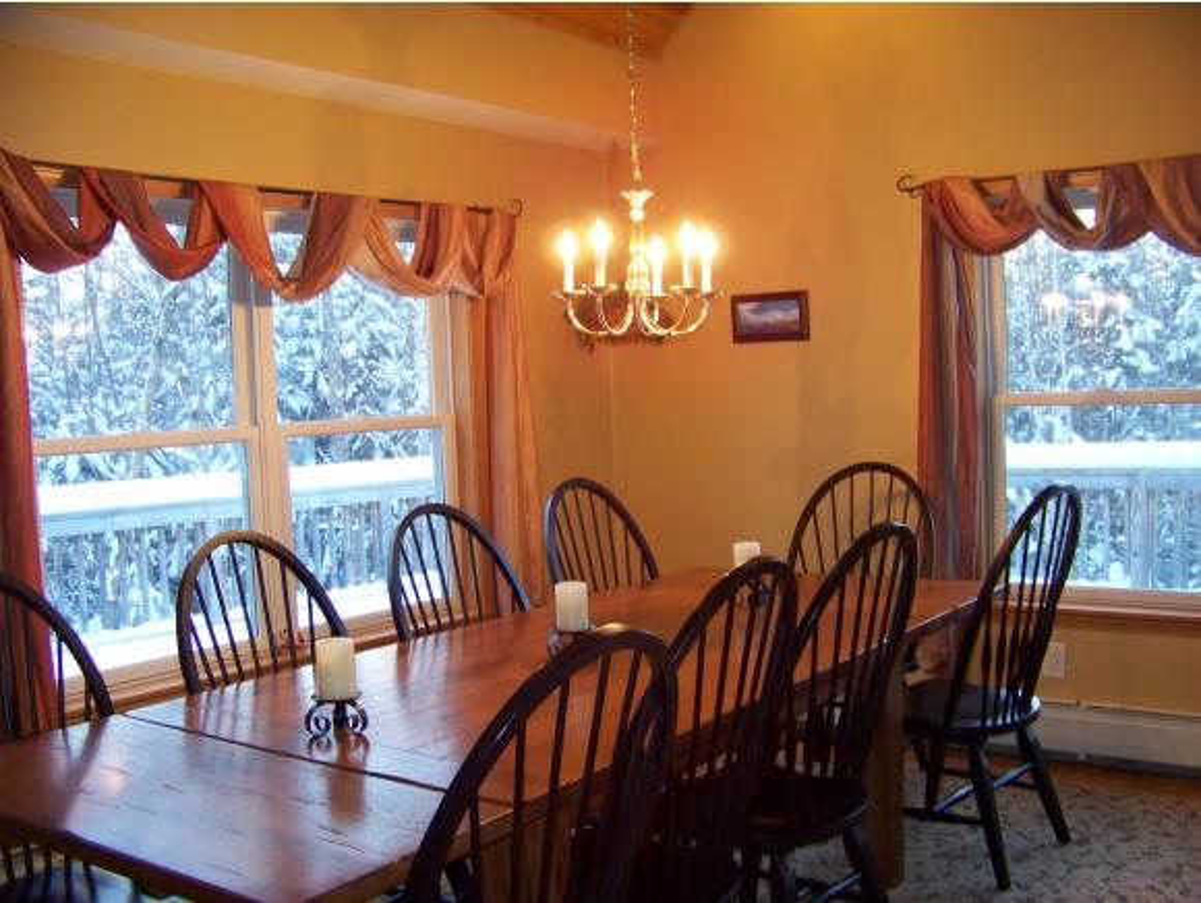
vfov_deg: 39.7
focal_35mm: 36
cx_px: 600
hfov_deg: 51.3
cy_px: 452
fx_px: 1250
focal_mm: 5.85
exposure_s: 1/30
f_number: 2.8
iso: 200
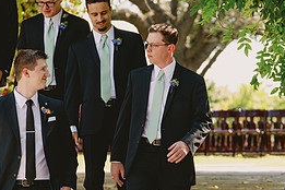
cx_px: 132
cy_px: 147
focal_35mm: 289
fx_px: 2288
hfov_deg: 7.1
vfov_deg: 4.8
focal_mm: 130
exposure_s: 1/400
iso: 400
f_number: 4.5
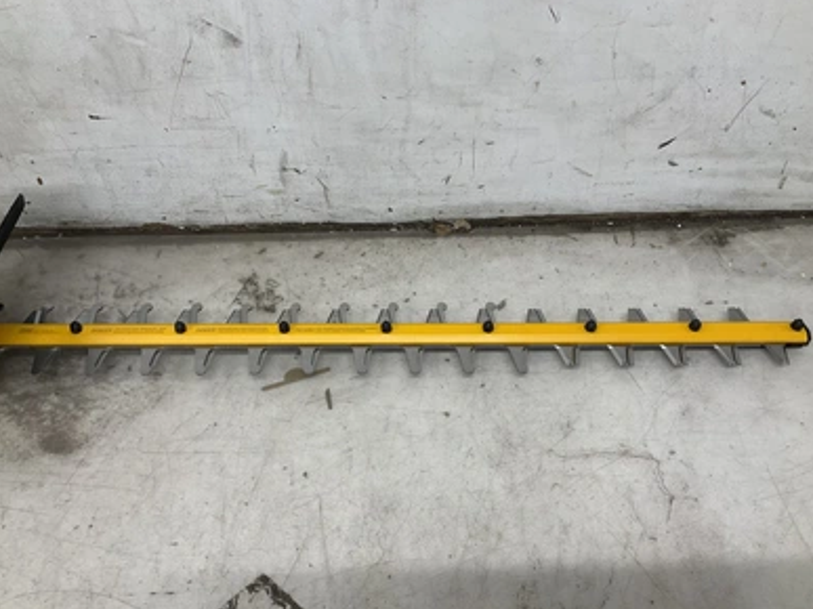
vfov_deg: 46.8
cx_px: 399
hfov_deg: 60.0
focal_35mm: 30
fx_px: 704
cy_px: 302
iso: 32
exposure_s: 1/120
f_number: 1.8
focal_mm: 3
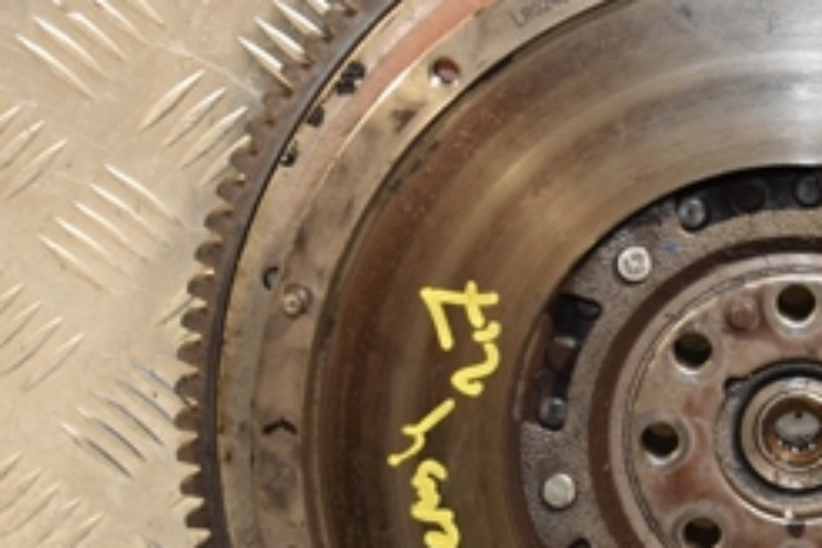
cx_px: 785
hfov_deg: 13.7
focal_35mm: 148
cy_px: 394
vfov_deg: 9.3
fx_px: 3379
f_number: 5
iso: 800
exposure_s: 1/125
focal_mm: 38
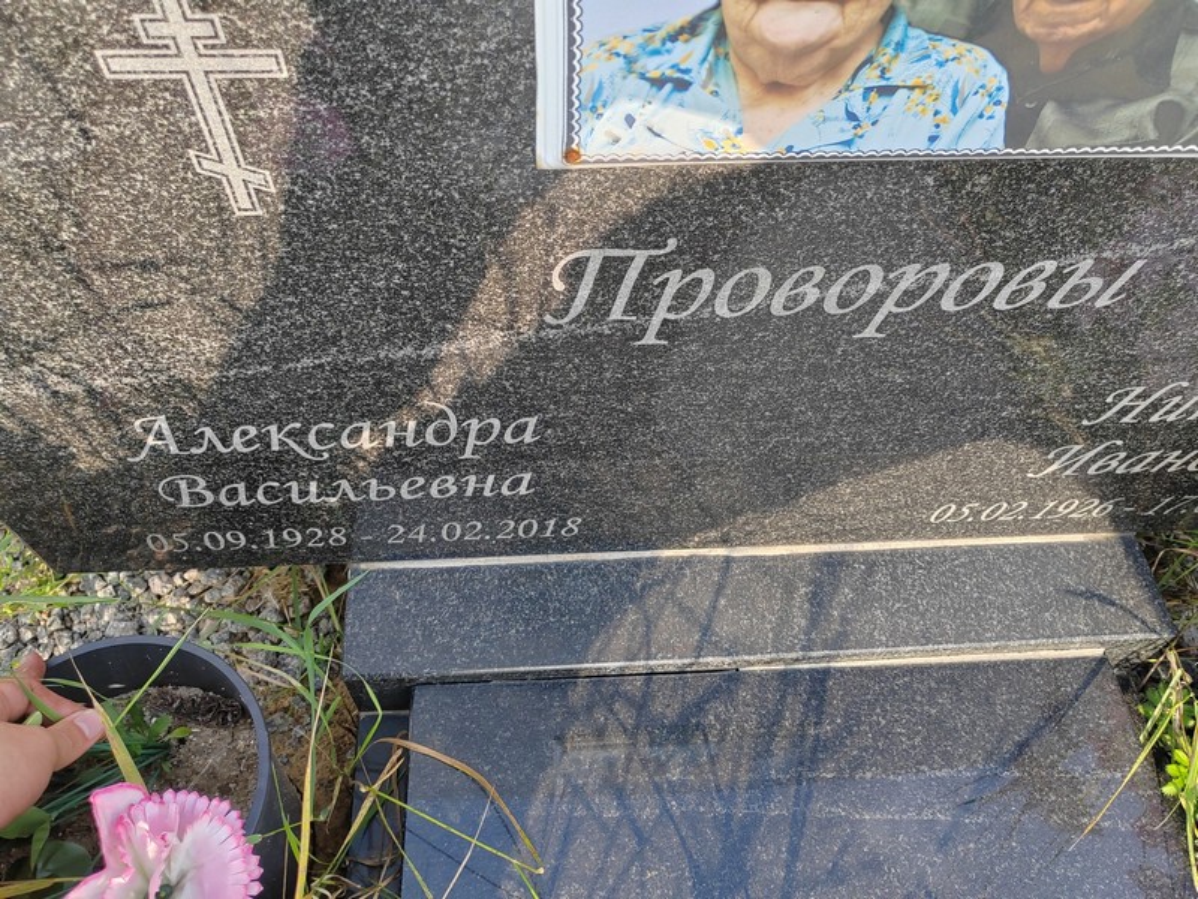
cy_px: 450
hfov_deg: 65.3
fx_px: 934
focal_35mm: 27
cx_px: 599
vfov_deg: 51.4
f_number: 1.9
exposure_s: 1/370
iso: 100
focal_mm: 5.52
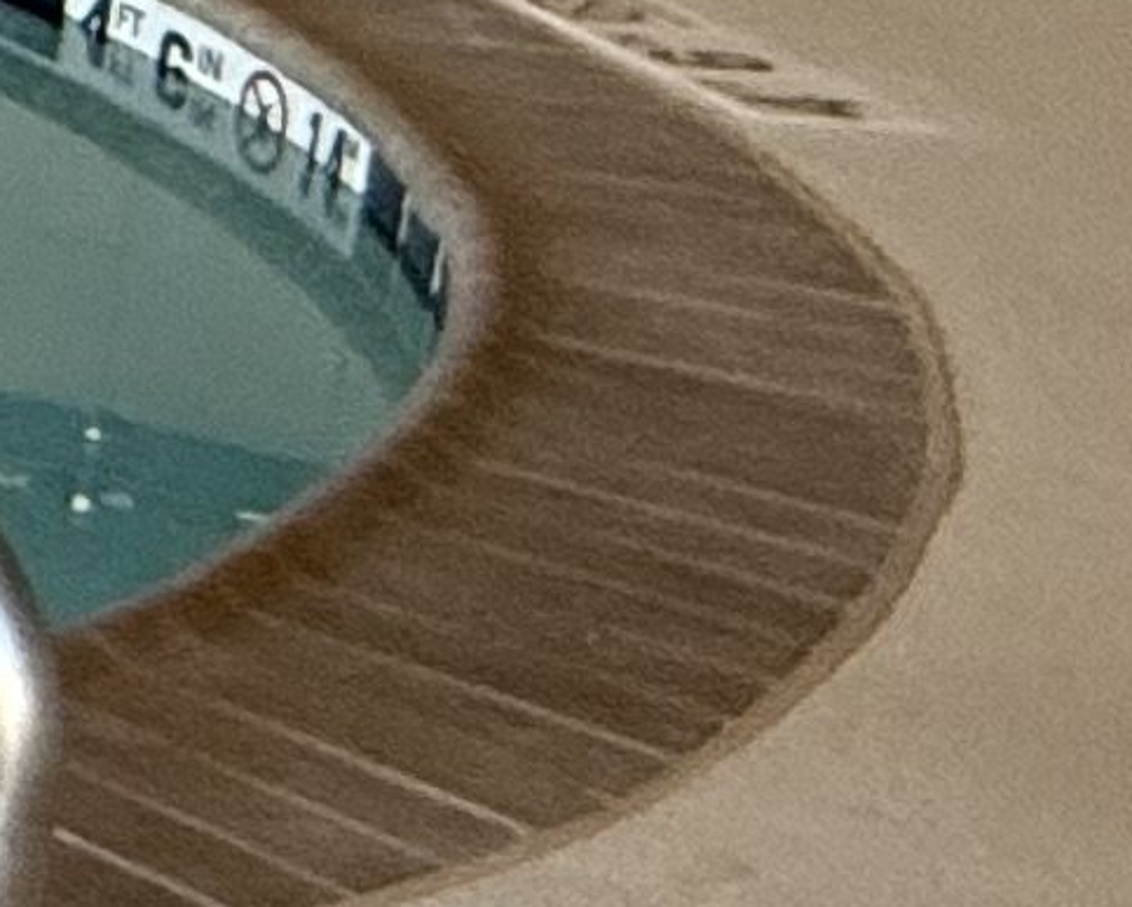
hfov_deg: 9.1
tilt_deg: -11.2
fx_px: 3822
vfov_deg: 12.8
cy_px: -457
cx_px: -3012
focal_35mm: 114
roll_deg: +1.6
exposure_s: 1/120
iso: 200
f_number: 2.2
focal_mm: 2.22
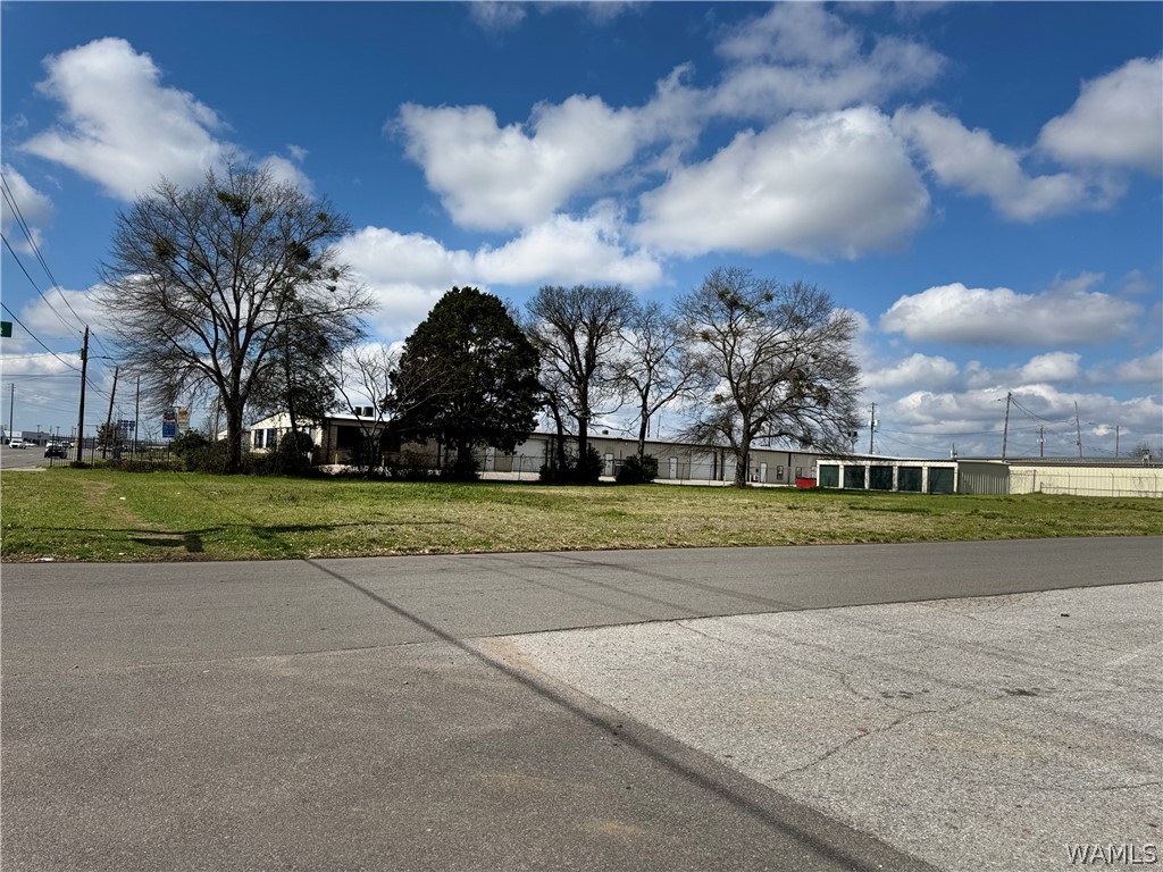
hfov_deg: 71.6
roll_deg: -2.8
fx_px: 806
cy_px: 436
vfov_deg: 56.8
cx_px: 582
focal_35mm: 24
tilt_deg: +2.3
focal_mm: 6.76
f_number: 1.78
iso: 80
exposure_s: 1/7937
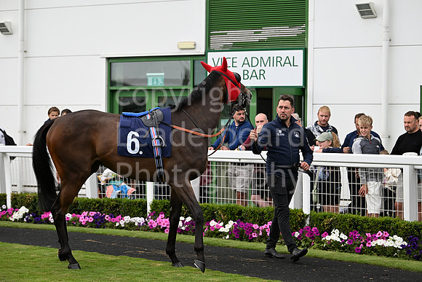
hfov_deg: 18.6
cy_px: 141
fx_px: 1290
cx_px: 211
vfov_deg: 12.5
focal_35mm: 110
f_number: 4
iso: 1250
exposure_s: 1/5000
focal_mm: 110
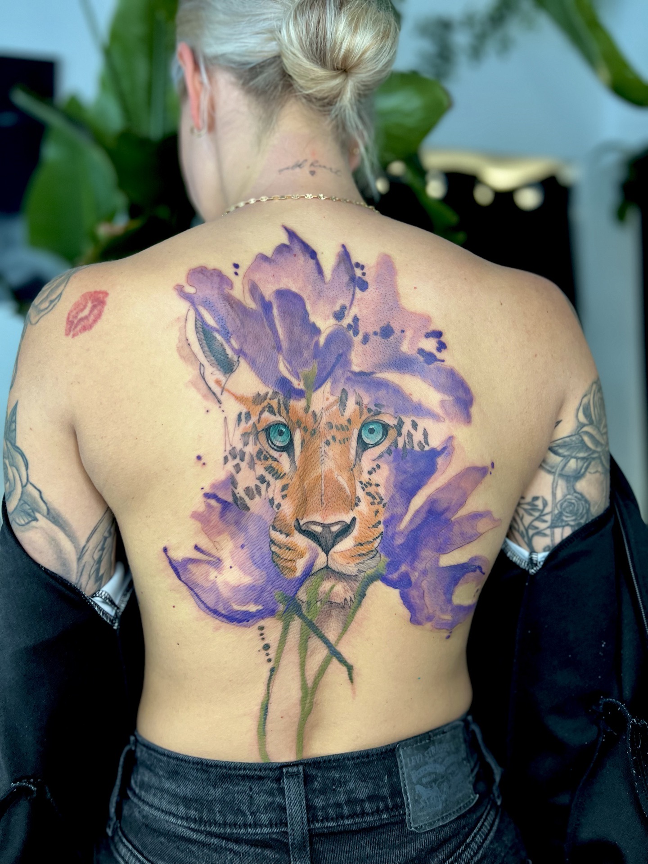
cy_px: 432
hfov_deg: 53.1
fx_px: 649
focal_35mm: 26
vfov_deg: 67.3
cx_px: 324
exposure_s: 1/72
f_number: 1.5
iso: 125
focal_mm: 5.7
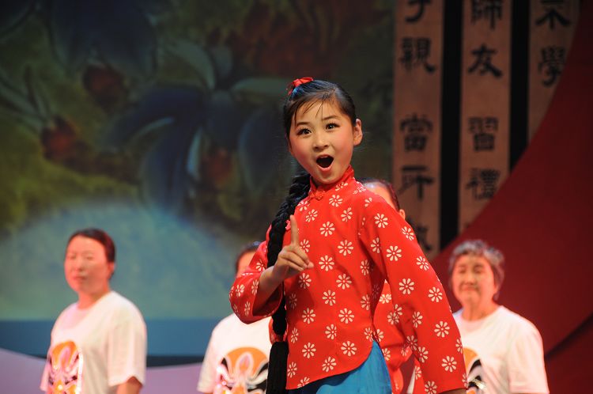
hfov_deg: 10.2
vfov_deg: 6.8
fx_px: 3331
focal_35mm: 202
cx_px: 296
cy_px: 197
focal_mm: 135
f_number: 5.6
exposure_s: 1/30
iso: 500
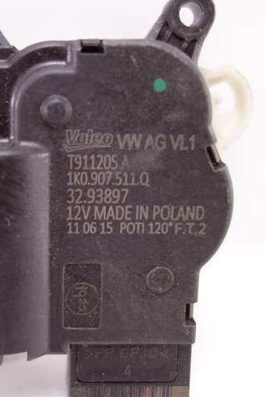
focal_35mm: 47
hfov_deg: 28.1
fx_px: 519
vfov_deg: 41.9
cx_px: 58
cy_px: 192
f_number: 1.8
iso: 125
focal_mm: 10.4
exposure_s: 1/60
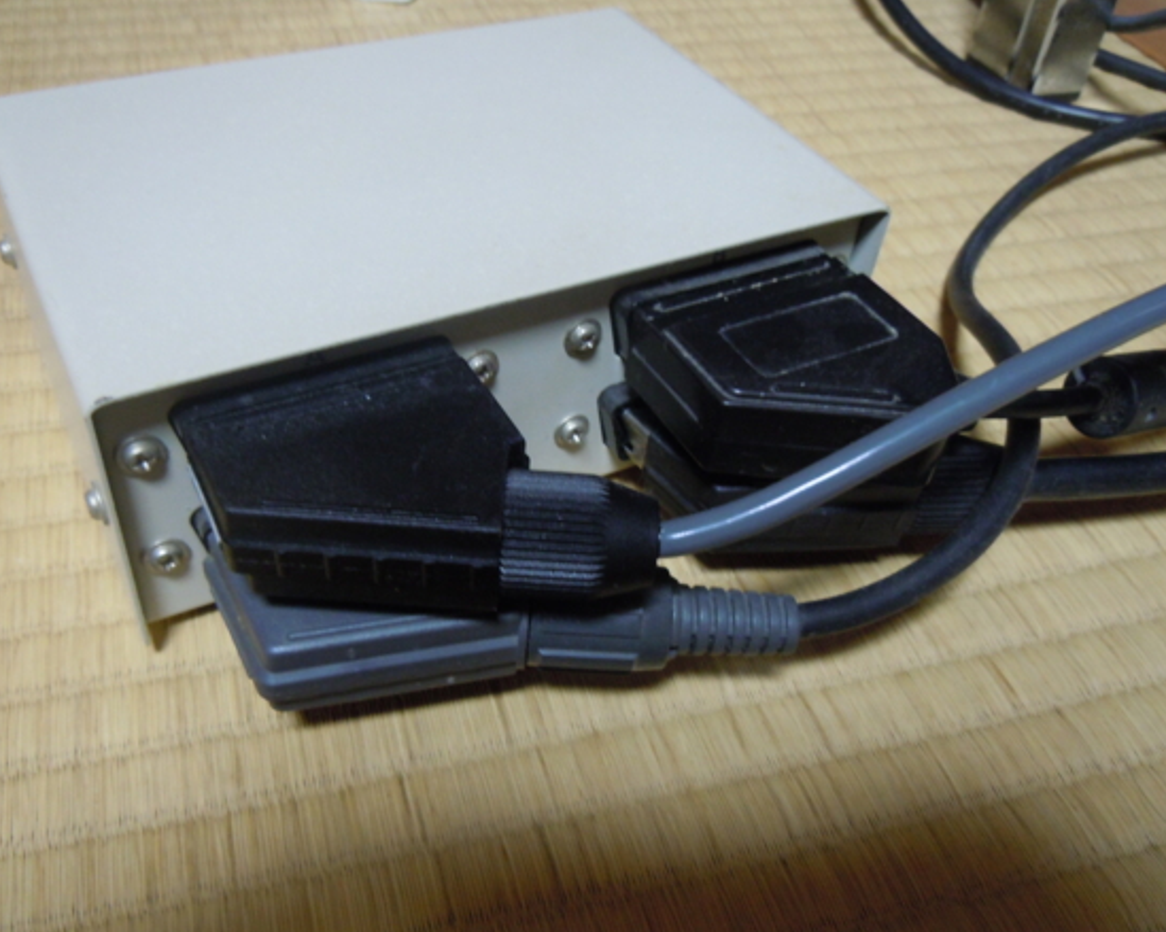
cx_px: 546
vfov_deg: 45.8
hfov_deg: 55.6
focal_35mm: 32
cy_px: 471
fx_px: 1104
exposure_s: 1/10
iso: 400
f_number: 3.5
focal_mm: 5.4
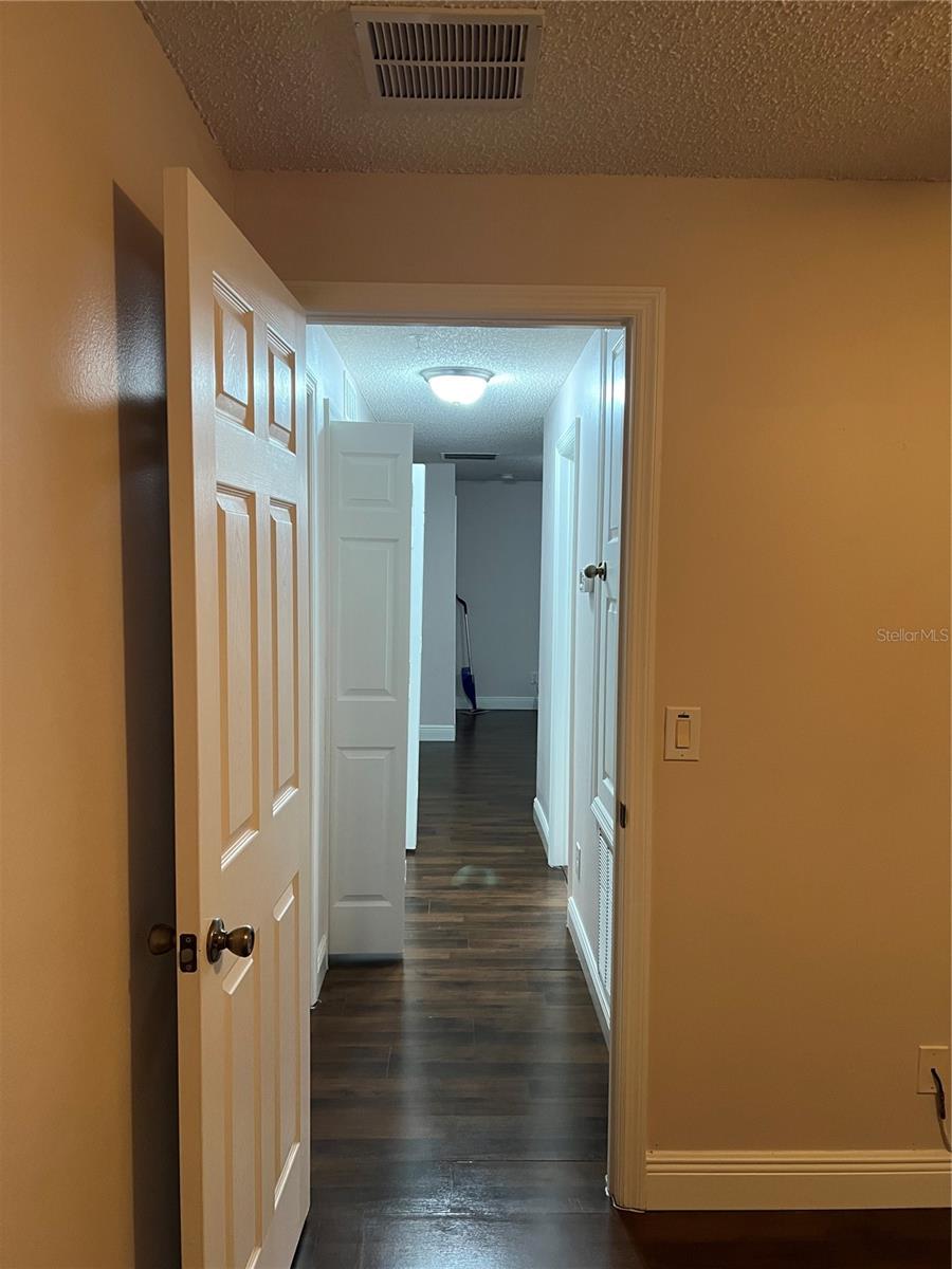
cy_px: 634
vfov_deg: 67.3
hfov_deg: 53.1
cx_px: 476
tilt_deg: -3.3
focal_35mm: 26
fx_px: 953
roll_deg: -0.9
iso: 320
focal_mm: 5.7
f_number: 1.5
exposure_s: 1/60
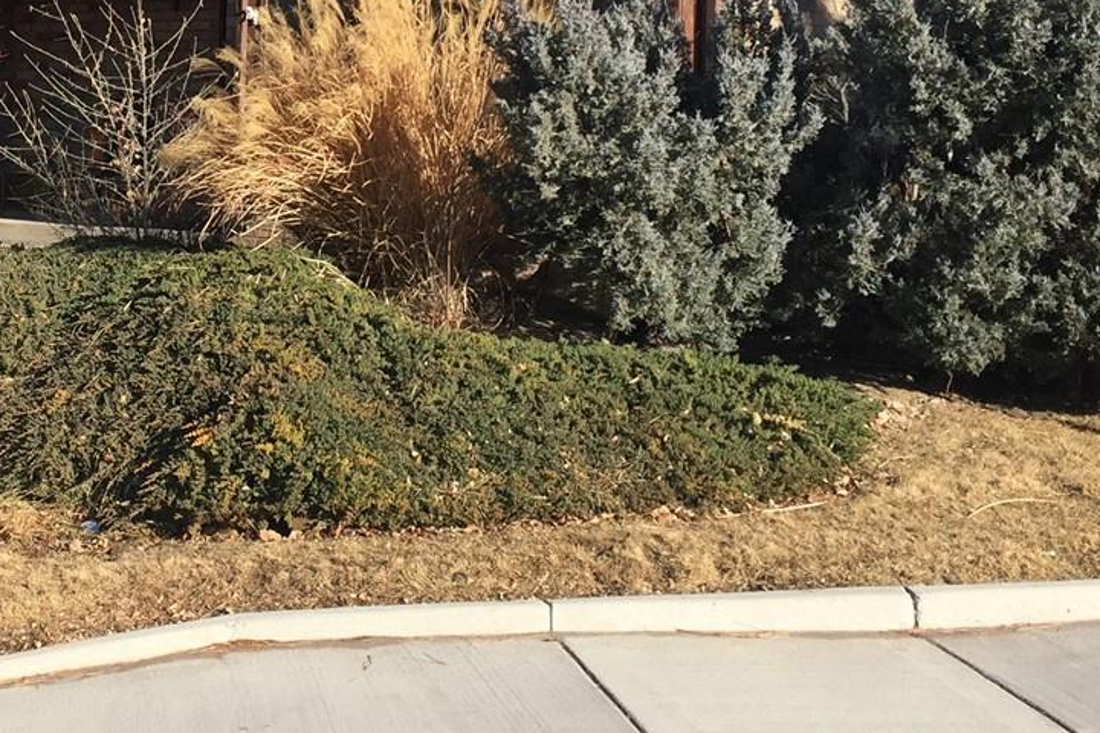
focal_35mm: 67
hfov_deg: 29.3
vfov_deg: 19.8
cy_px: 43
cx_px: 203
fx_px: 2047
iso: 32
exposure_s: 1/1319
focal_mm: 4.15
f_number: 2.2
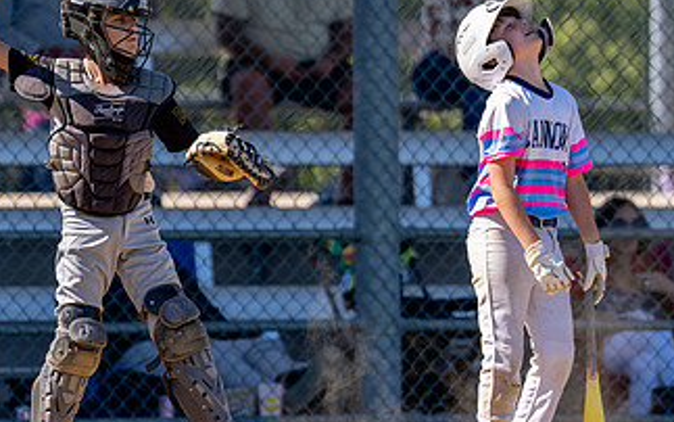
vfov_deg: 2.2
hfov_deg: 3.5
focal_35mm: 604
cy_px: 122
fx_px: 11097
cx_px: 127
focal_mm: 200
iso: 125
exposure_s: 1/2000
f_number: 2.8
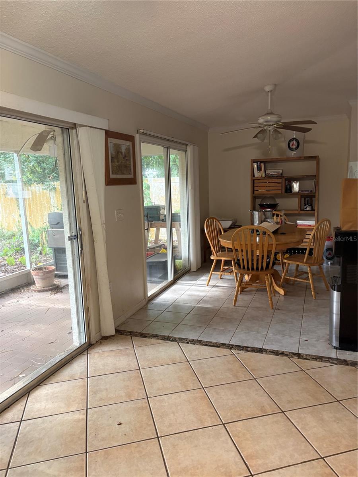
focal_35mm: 26
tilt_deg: -7.4
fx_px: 359
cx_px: 179
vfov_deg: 67.3
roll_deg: +1.5
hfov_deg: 53.1
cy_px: 238
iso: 200
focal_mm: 5.96
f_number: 1.6
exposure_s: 1/60
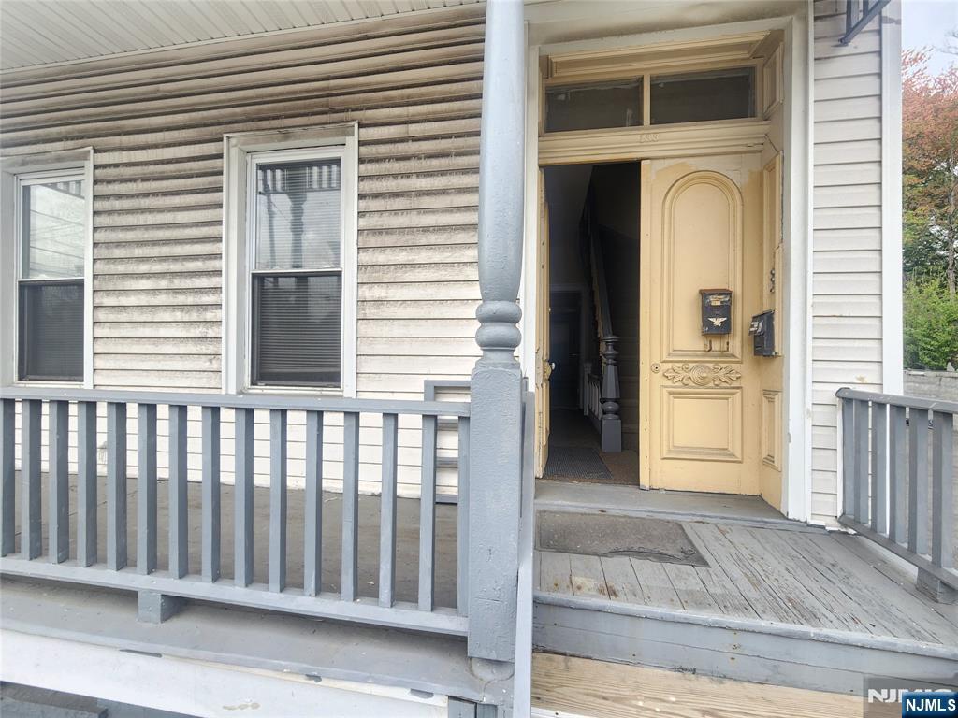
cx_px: 479
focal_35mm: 13
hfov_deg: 106.2
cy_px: 359
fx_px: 360
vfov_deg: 89.9
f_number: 2.2
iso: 50
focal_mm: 2.2
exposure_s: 1/227
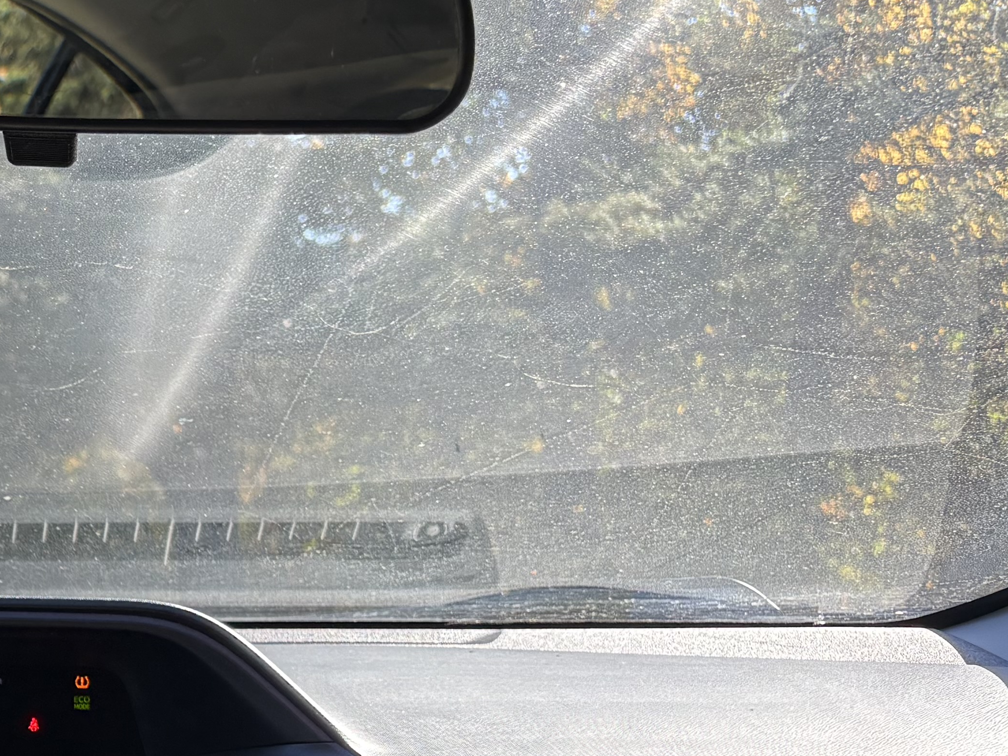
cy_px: 723
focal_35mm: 71
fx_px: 2067
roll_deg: +3.0
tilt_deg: -6.6
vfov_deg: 20.2
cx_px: -277
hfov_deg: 24.2
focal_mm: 5.96
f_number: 1.6
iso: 64
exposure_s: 1/397
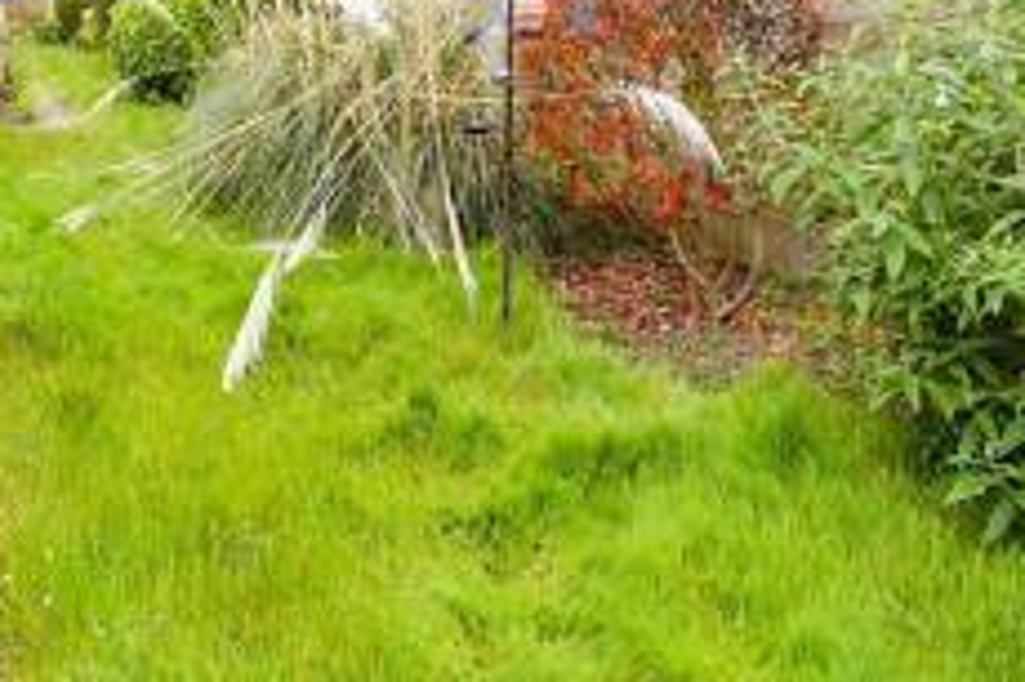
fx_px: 882
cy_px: -2
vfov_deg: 37.7
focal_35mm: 31
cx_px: 303
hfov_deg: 58.3
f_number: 6.3
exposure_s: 1/200
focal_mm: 10
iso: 160
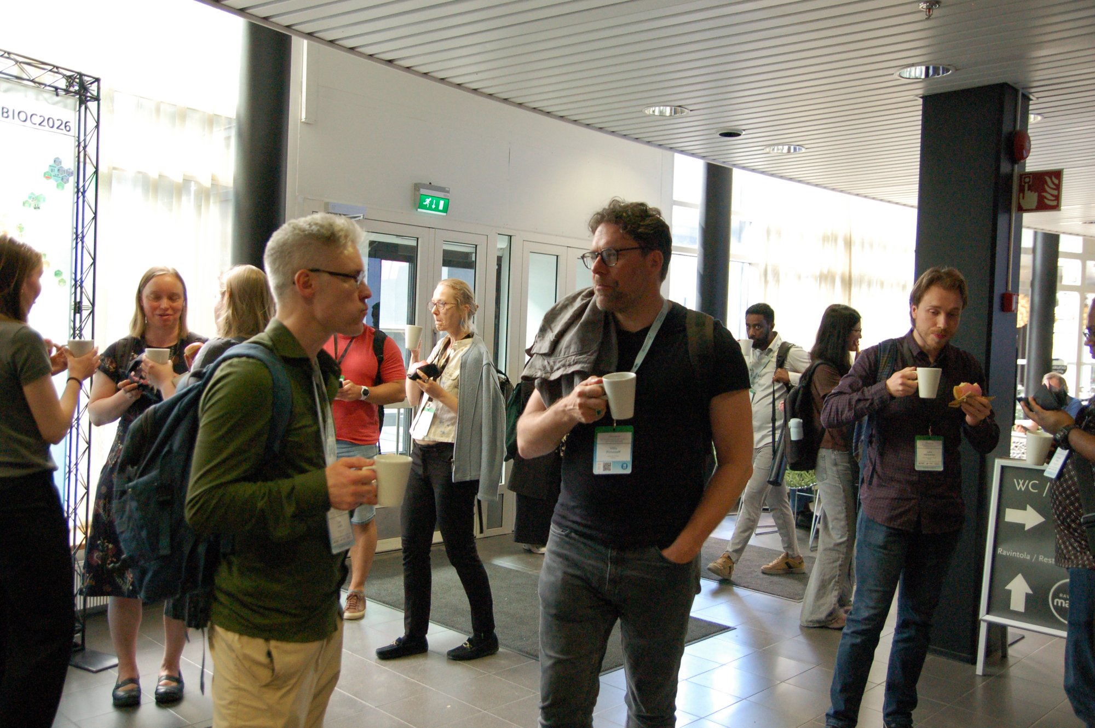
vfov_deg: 43.5
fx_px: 912
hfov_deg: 62.0
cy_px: 364
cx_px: 548
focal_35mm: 30
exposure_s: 1/125
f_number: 3.5
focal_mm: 20
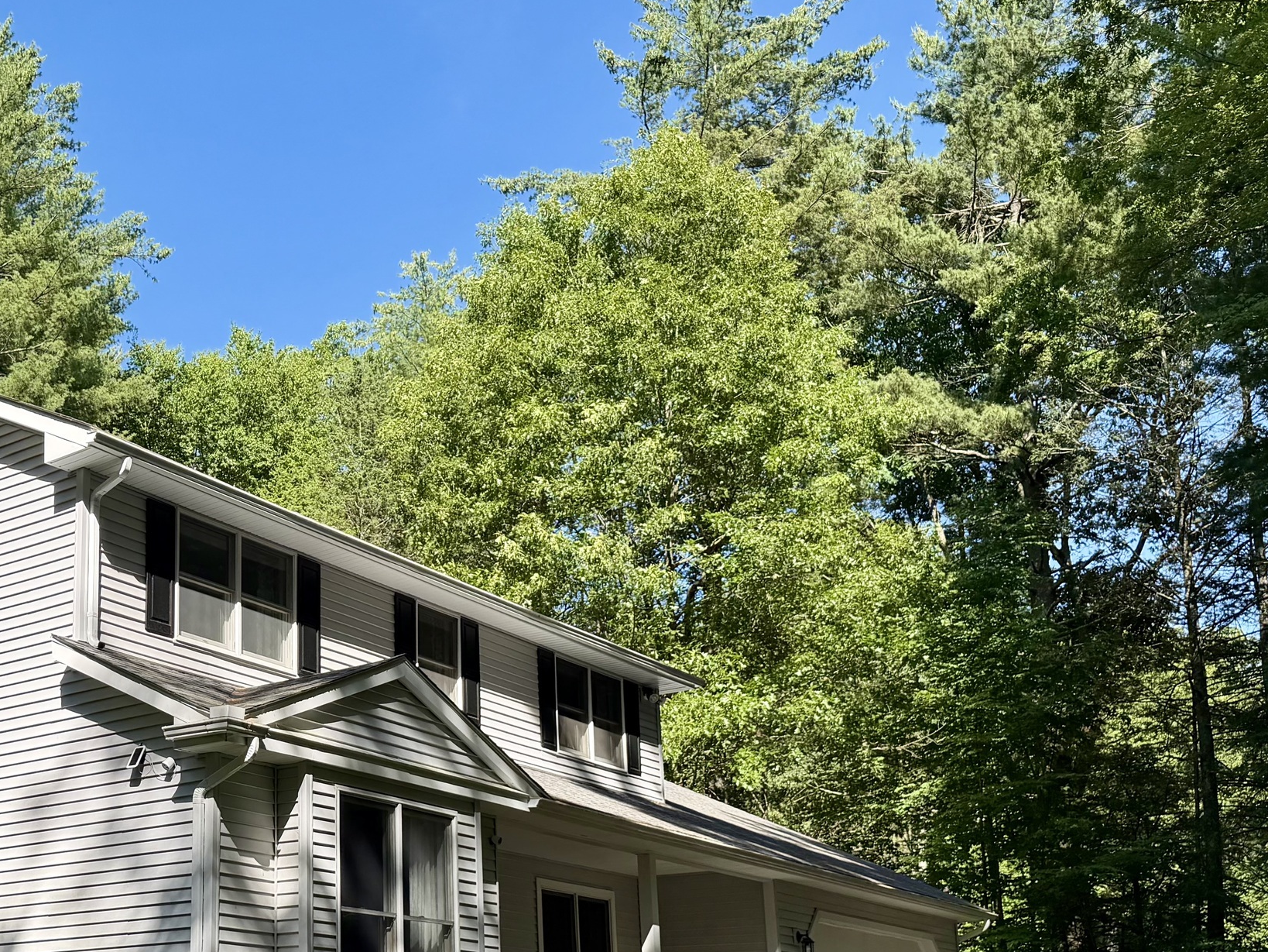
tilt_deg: +11.7
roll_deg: +0.3
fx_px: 1649
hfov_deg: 40.7
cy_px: 737
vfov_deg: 31.5
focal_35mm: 45
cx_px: 294
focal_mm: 6.76
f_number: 1.78
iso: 80
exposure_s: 1/2110
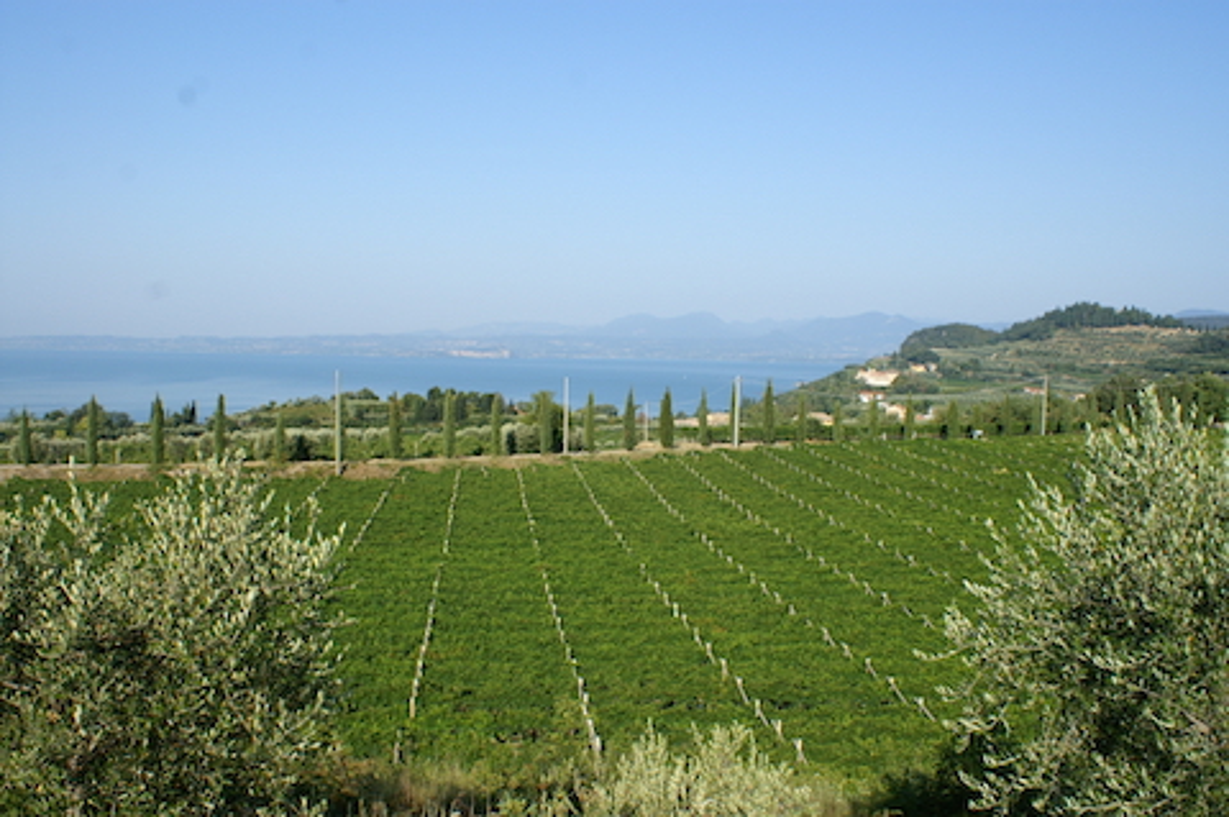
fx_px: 1125
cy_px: 408
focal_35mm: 33
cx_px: 614
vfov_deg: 39.9
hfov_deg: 57.3
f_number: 10
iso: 100
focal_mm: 22
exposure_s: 1/160
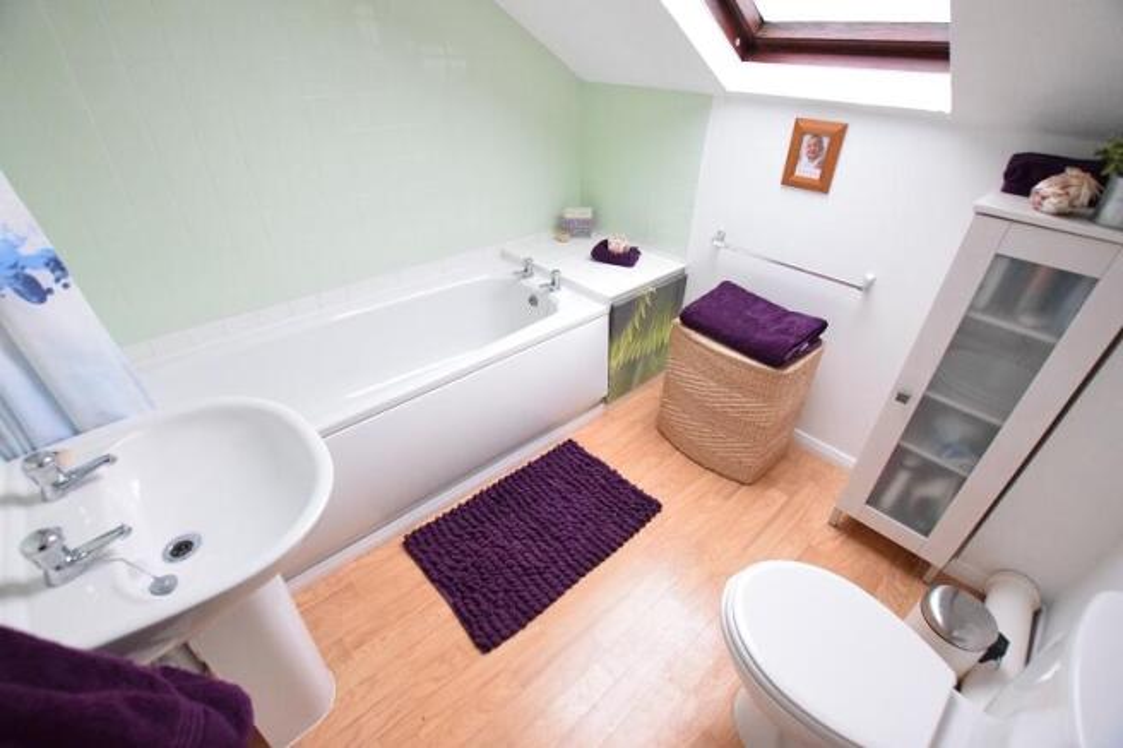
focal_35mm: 15
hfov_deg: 100.4
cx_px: 562
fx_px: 468
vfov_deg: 77.3
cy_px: 374
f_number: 5
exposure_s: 1/100
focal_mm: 10
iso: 6400
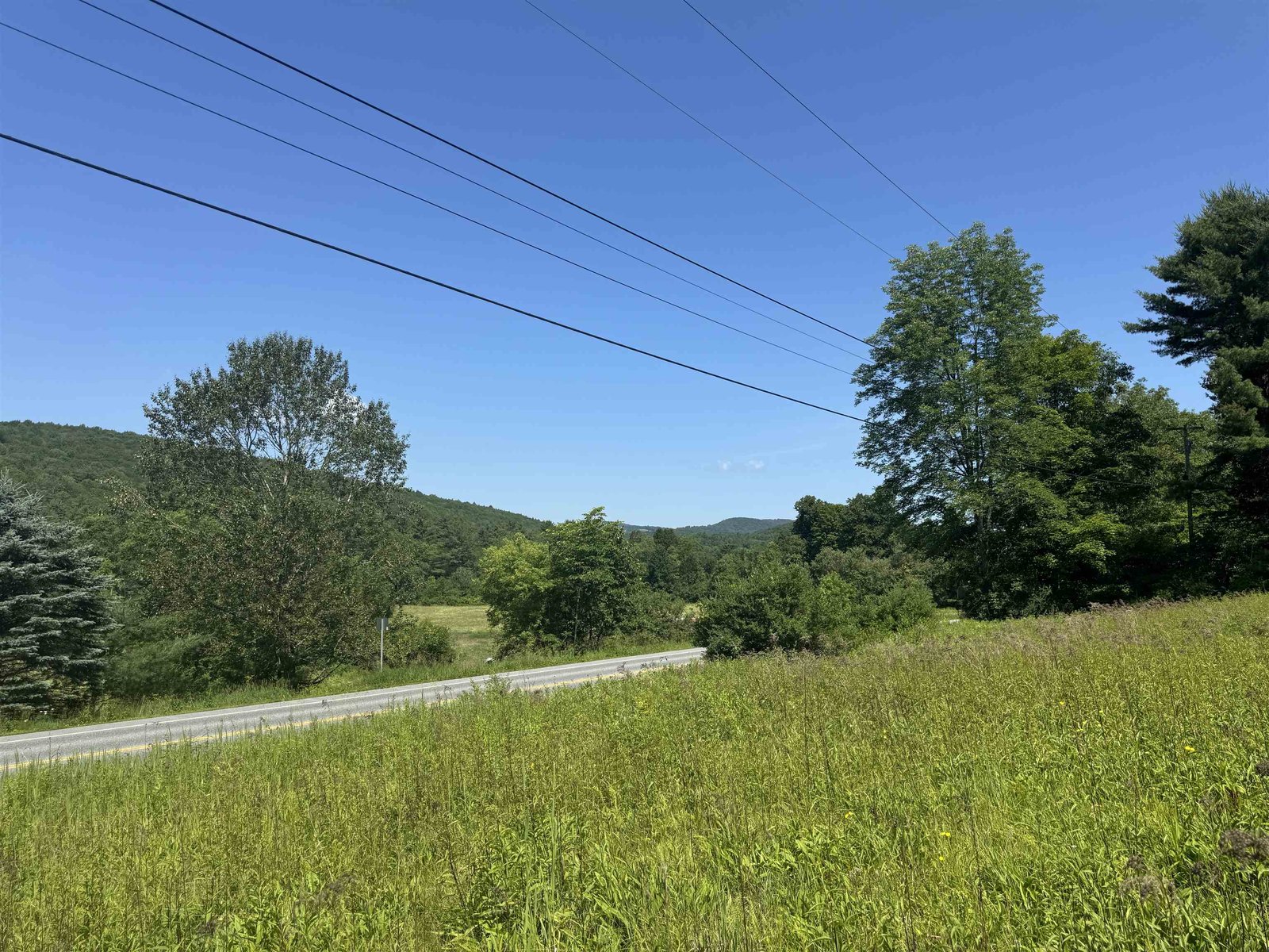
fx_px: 880
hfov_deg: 71.6
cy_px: 476
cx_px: 634
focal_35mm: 24
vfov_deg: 56.8
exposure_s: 1/4049
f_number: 1.78
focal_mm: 6.76
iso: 80
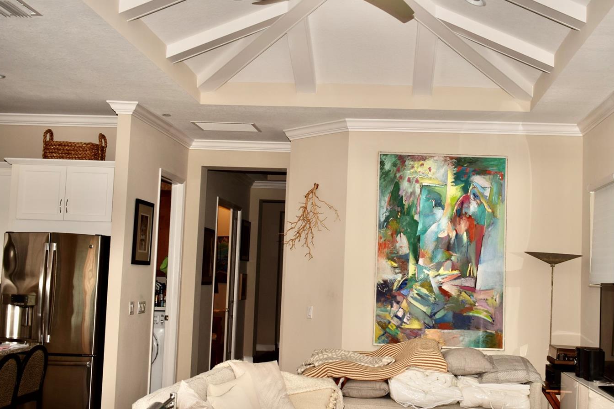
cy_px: 214
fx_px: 760
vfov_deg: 30.1
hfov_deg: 43.8
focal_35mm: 45
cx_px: 362
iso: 100
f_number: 4
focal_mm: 25
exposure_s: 1/60
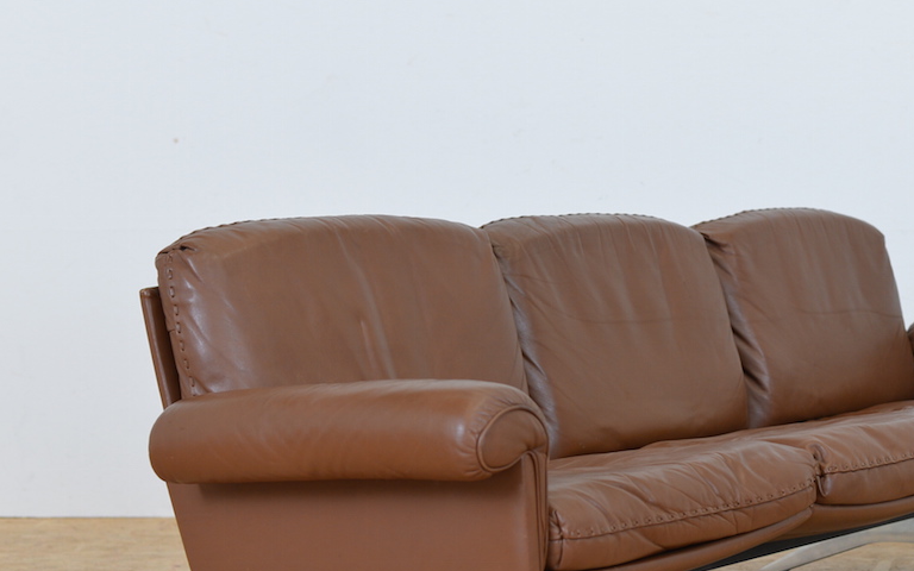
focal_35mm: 85
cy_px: 419
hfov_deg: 24.1
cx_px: 681
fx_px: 2117
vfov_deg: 15.3
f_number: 4
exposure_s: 1/60
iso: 640
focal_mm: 50
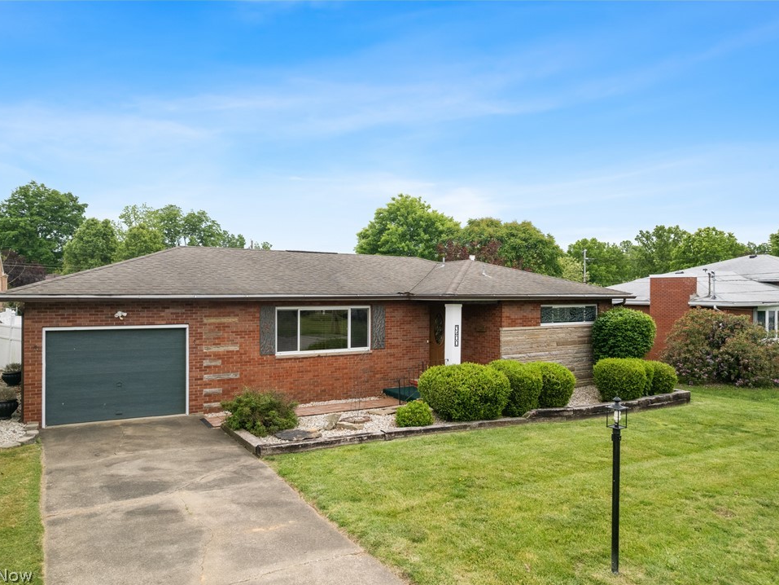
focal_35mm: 24
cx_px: 392
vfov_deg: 56.8
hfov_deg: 71.6
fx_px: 540
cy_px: 294
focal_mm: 8.38
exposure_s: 1/500
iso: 100
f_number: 2.8
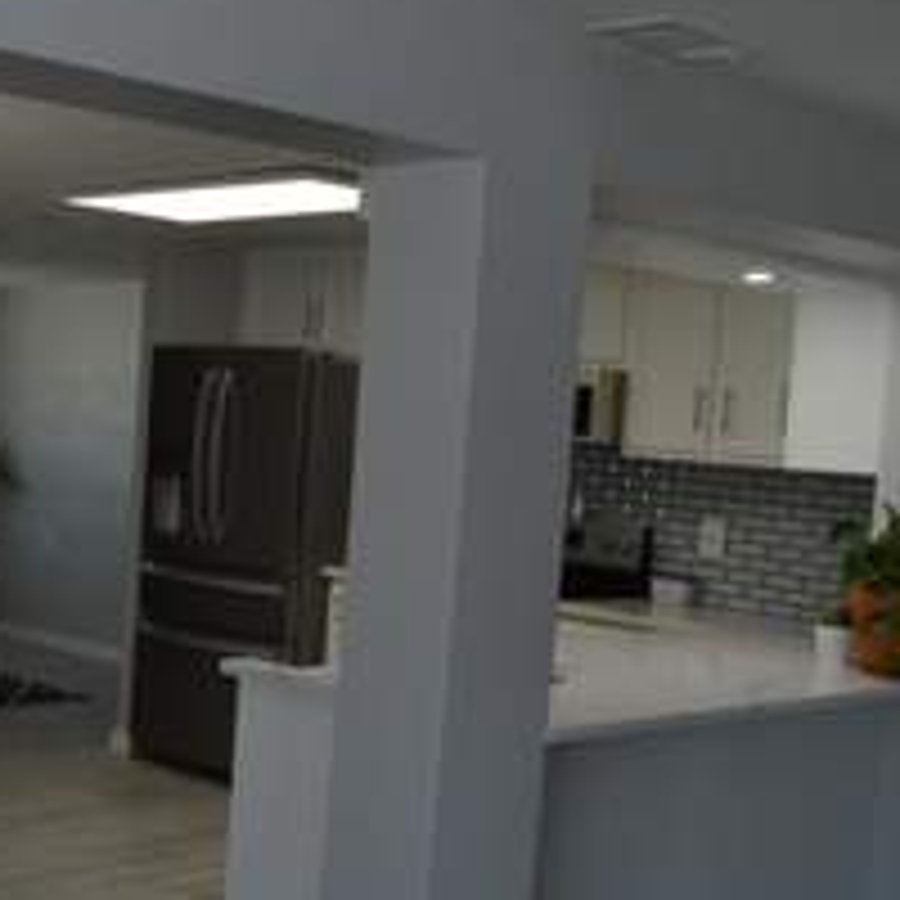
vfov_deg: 30.9
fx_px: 1618
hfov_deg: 30.0
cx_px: 117
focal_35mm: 55
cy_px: 576
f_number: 5.6
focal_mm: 18
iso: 400
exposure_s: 1/125
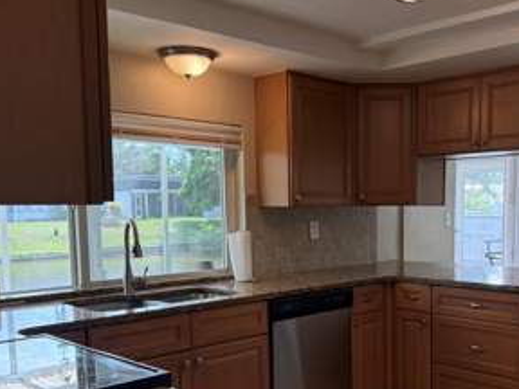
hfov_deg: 46.2
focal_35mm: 40
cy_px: 267
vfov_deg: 35.5
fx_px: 600
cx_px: 339
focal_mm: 6.76
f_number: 1.78
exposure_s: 1/237
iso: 200
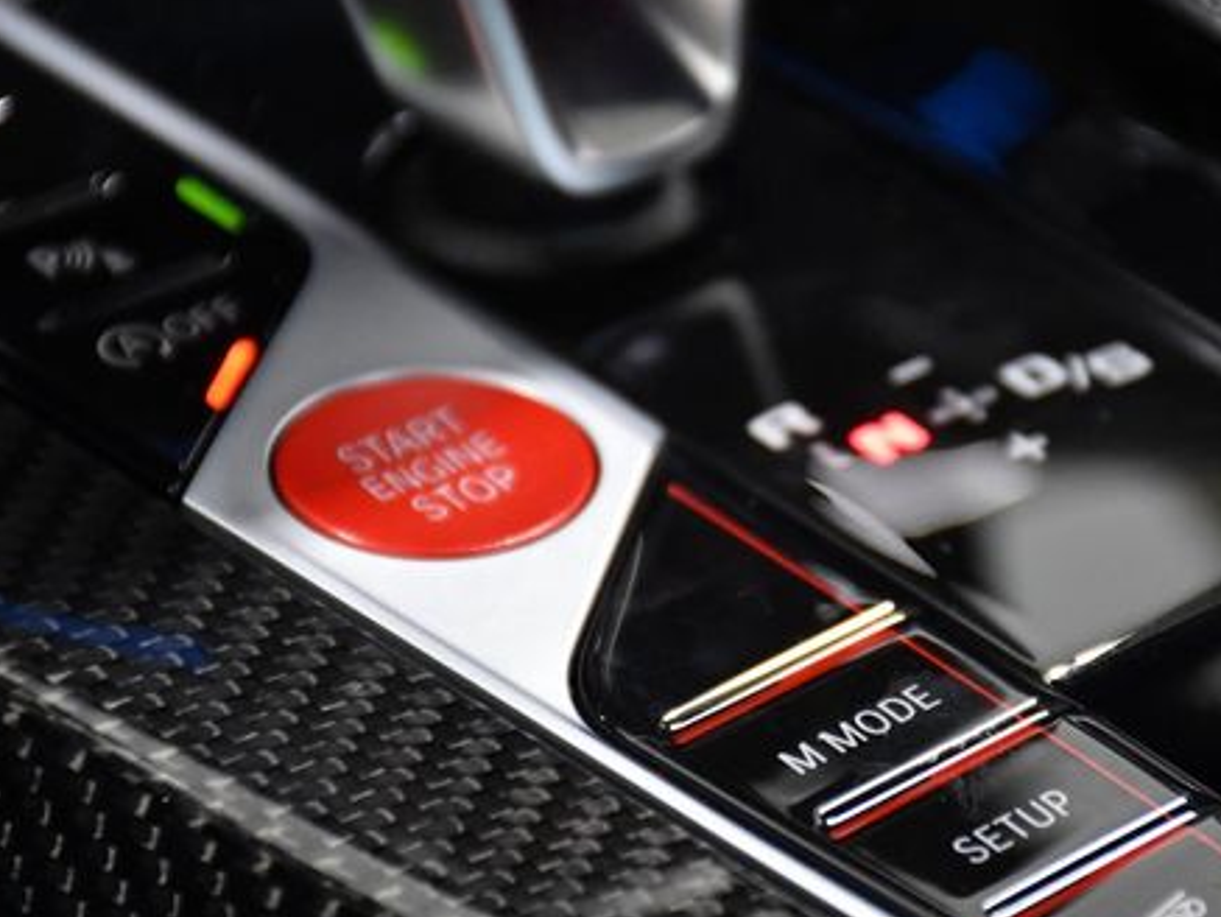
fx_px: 7797
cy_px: 485
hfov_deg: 8.9
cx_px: 872
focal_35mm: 221
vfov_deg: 6.7
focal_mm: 105
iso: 2500
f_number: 5.6
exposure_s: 1/100
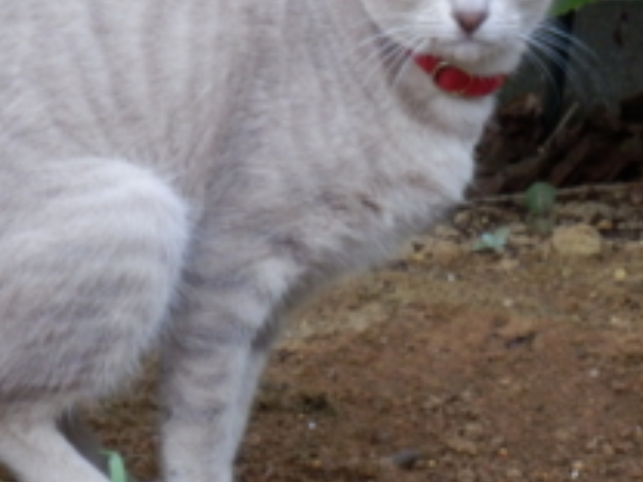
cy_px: 108
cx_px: 223
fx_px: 15733
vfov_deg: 1.8
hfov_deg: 2.3
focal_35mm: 847
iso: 800
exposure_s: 1/50
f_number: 6.9
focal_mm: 78.6
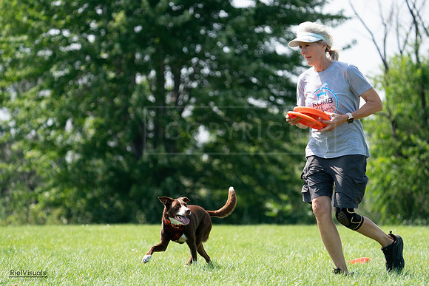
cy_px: 143
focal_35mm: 266
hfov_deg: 7.7
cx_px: 214
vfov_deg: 5.2
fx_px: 3170
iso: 2000
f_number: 5.6
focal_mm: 266
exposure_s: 1/4000
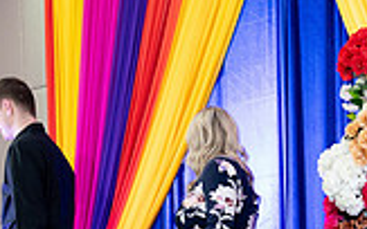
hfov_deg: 23.5
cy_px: 399
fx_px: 870
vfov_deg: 13.6
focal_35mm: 87
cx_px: 279
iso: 1250
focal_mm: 24
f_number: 2.8
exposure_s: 1/125
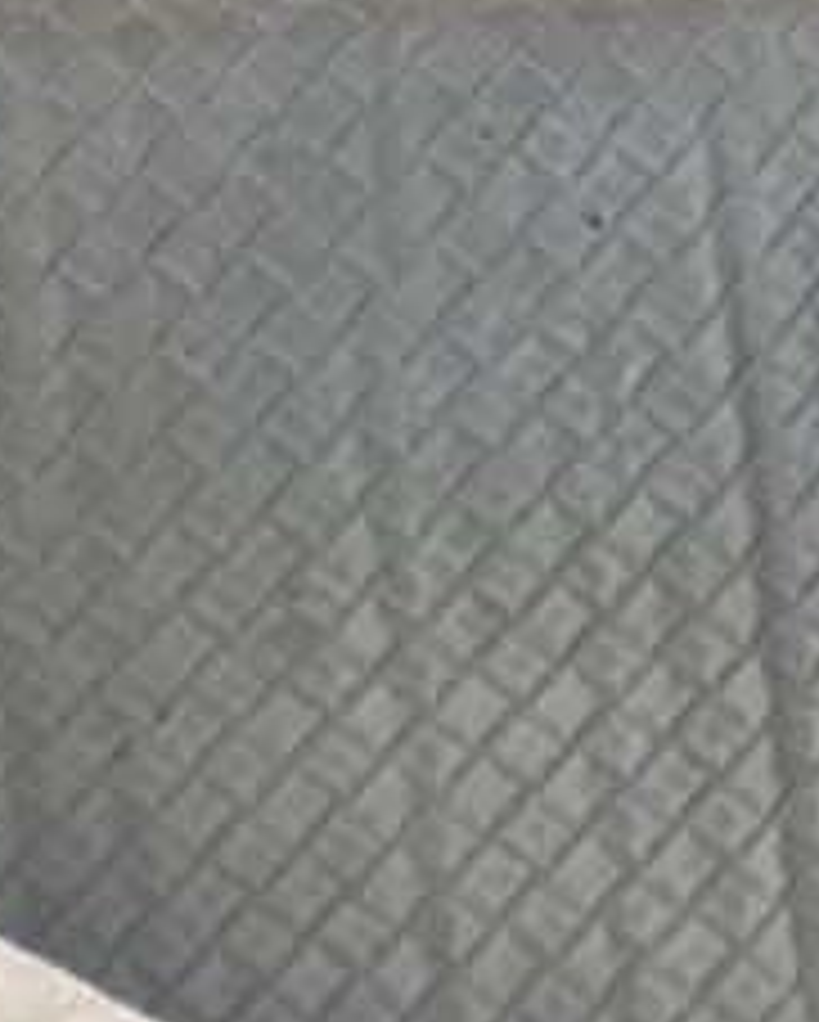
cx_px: -176
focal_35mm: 165
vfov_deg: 8.8
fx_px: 4993
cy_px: 3417
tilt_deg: -81.4
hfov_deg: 9.3
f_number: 1.78
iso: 125
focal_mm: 6.76
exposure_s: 1/120
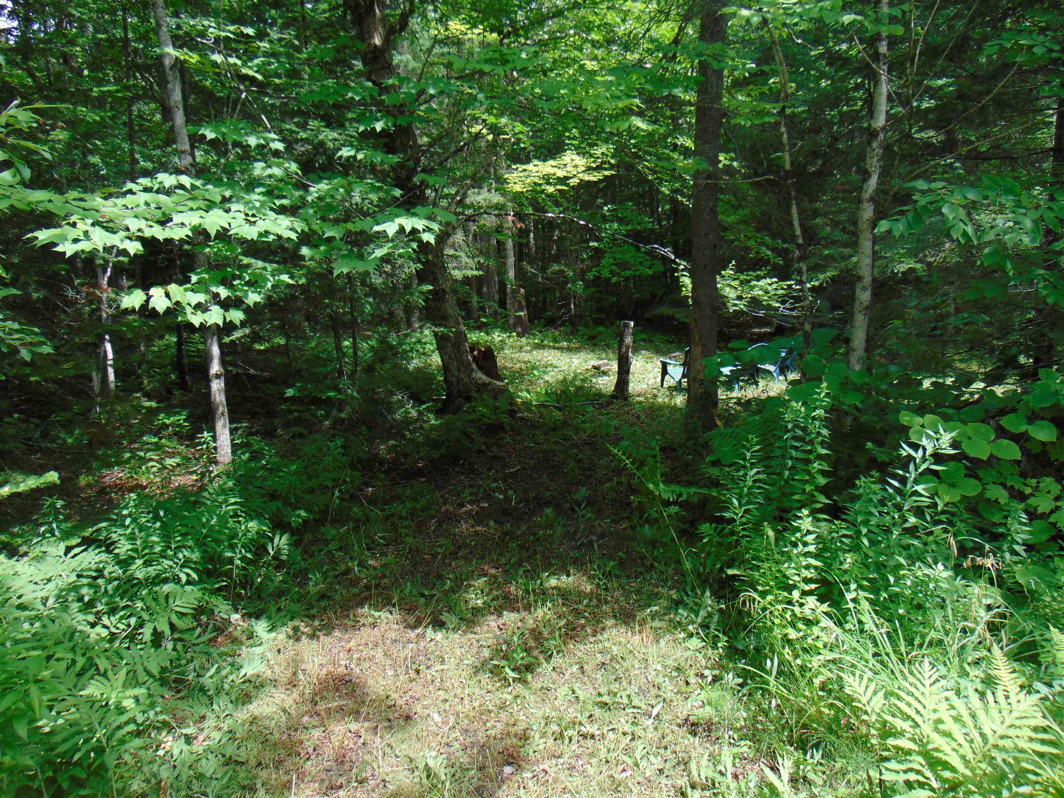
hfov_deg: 69.4
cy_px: 399
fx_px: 768
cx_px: 532
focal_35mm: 25
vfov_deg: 54.9
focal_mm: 4.5
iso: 80
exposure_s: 1/200
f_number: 3
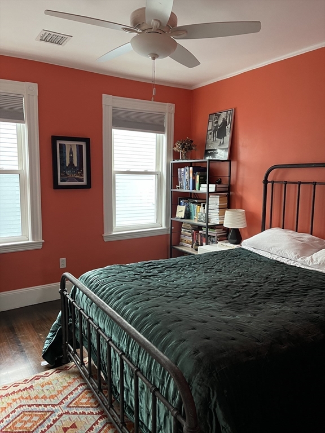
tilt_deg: -7.7
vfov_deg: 67.3
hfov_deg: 53.1
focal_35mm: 26
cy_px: 216
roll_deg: -1.1
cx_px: 162
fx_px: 325
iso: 320
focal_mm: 5.1
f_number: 1.6
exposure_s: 1/60
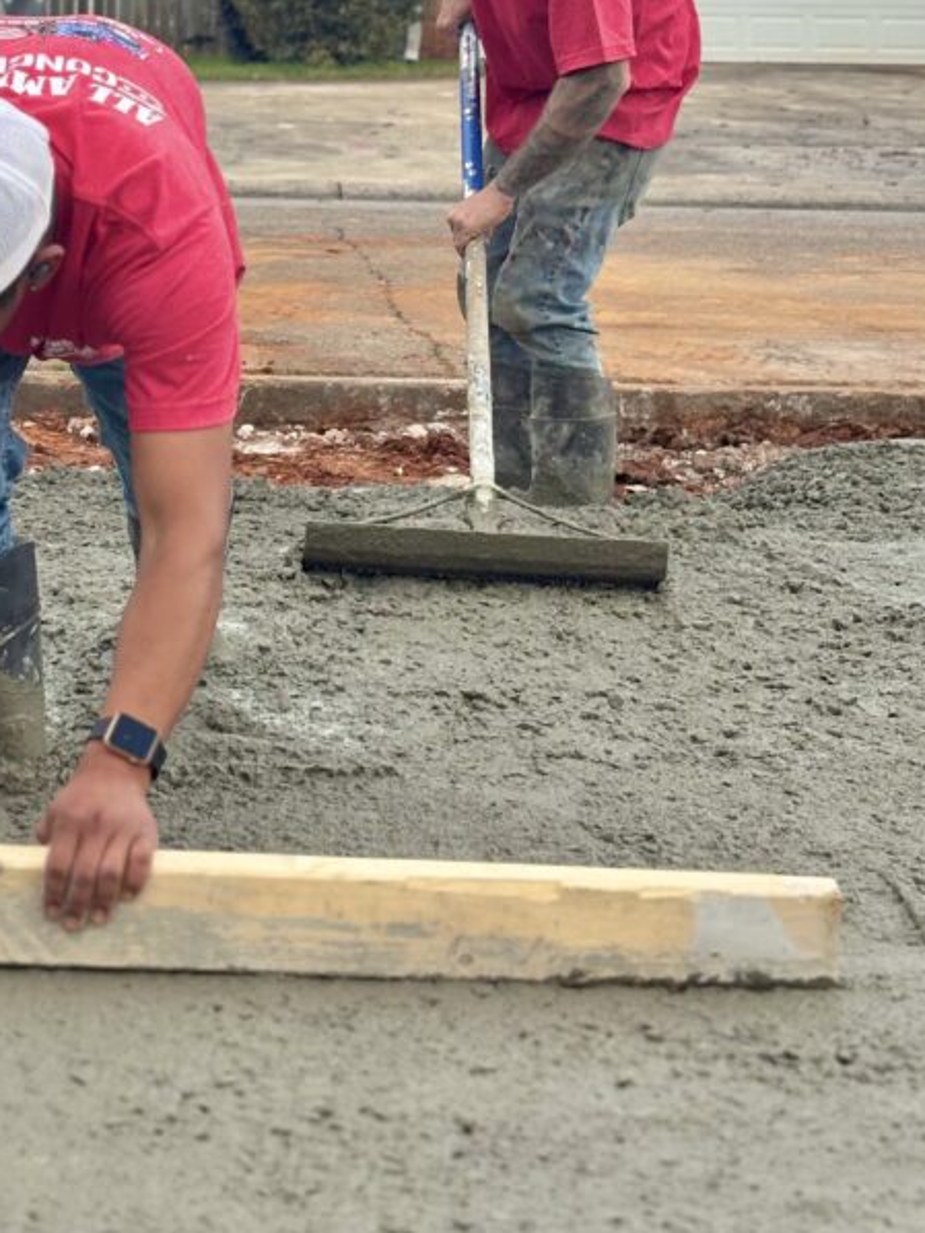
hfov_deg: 16.5
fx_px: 3169
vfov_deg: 21.7
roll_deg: -0.9
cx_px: 157
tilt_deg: -4.3
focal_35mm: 89
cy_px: 262
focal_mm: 5.96
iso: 40
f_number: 1.6
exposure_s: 1/1032
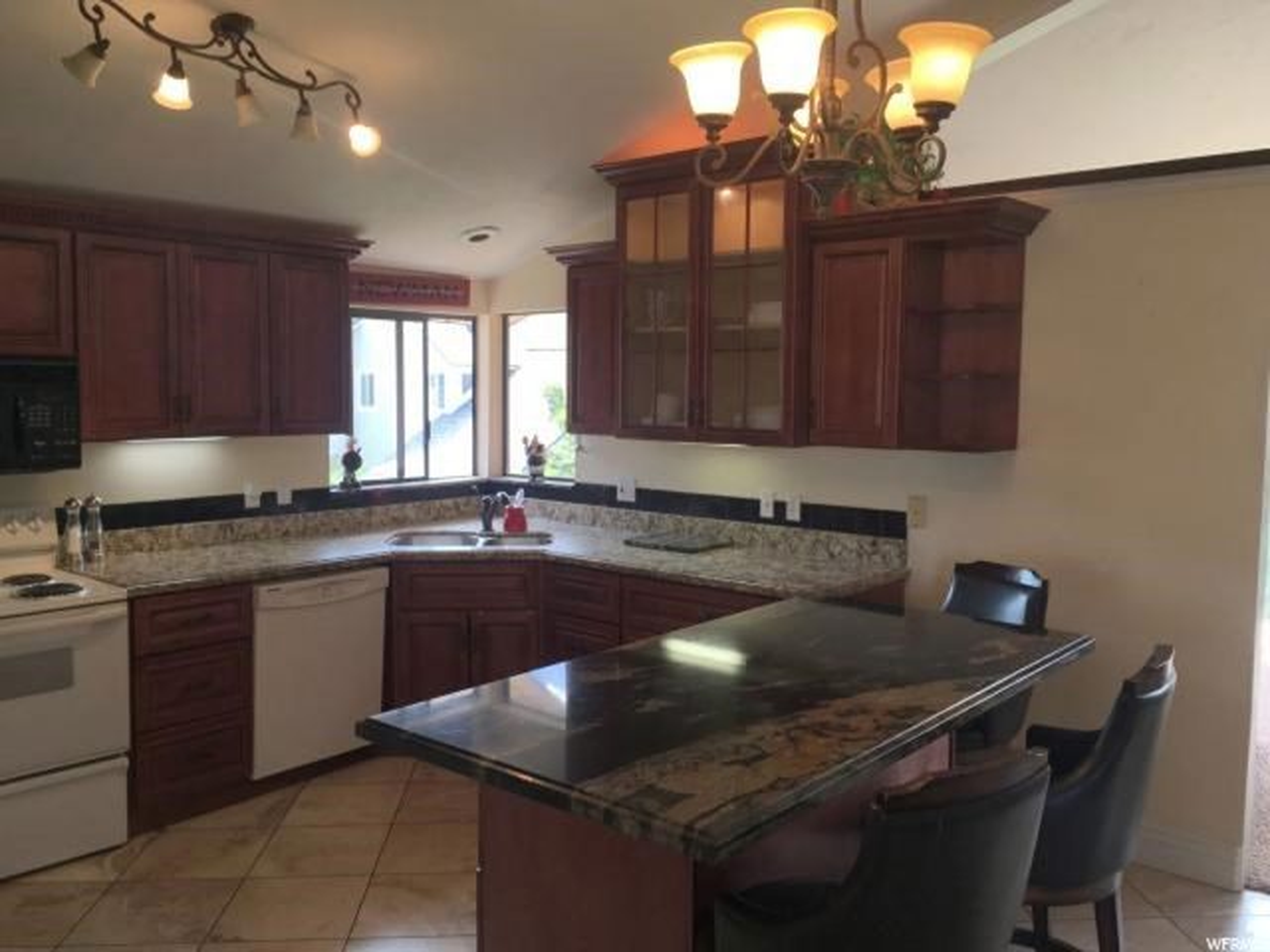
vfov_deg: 48.2
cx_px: 635
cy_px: 476
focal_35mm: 29
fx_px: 1064
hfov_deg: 61.7
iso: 25
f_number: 2.2
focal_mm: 4.15
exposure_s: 1/58
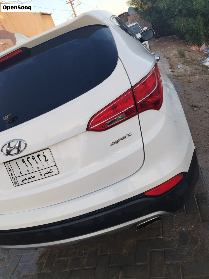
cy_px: 140
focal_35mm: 31
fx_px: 250
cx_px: 108
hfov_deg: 45.4
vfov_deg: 58.3
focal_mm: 4.75
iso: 100
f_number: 1.8
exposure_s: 1/199
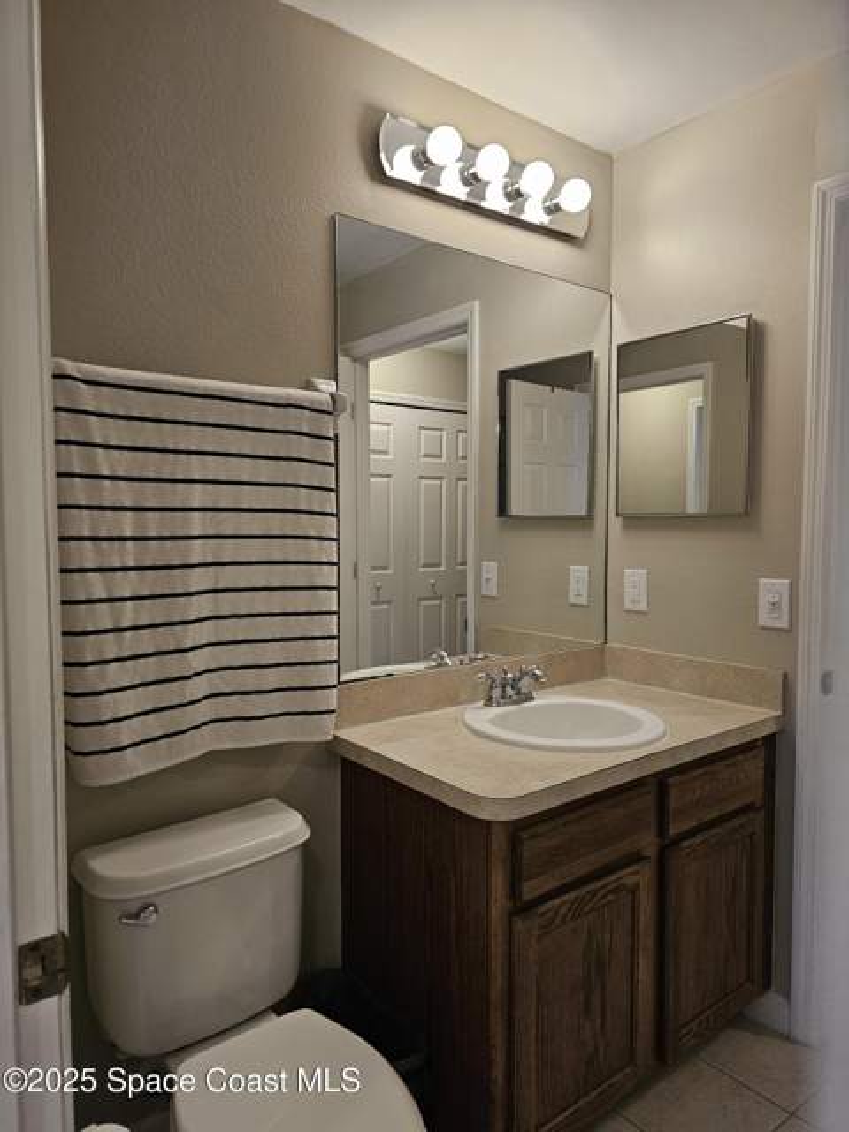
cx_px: 424
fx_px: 752
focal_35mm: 23
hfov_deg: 58.9
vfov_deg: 73.9
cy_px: 566
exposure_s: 1/120
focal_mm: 6.3
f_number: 1.7
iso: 320
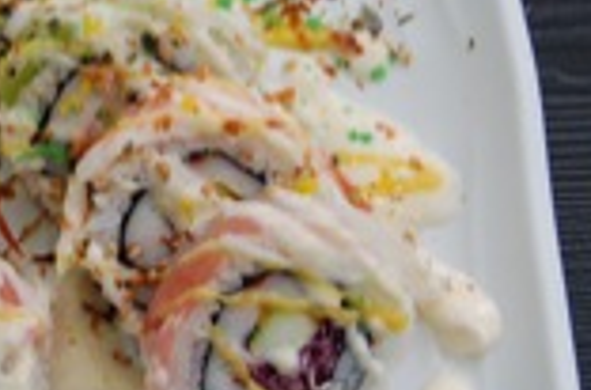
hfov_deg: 11.0
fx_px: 3028
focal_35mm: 185
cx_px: -61
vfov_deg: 7.3
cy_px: -47
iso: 400
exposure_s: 1/80
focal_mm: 30
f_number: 4.5
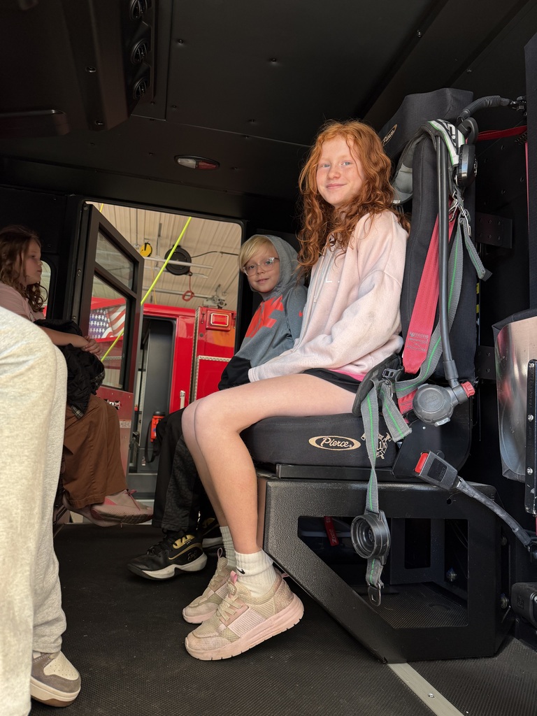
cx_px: 268
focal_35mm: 24
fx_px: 496
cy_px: 358
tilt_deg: +7.2
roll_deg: -3.3
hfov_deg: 56.8
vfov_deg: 71.6
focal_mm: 6.76
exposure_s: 1/121
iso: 125
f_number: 1.78
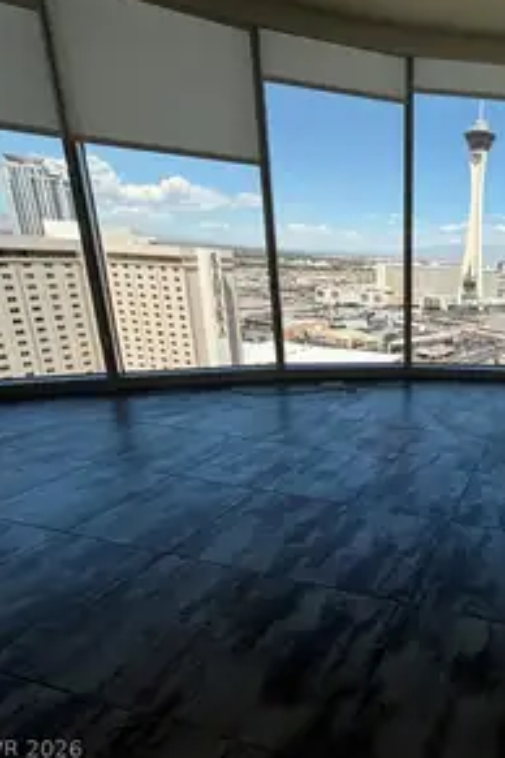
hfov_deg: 51.2
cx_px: 492
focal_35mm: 20
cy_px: 375
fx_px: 421
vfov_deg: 84.0
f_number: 2.2
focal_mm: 2.22
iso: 40
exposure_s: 1/770
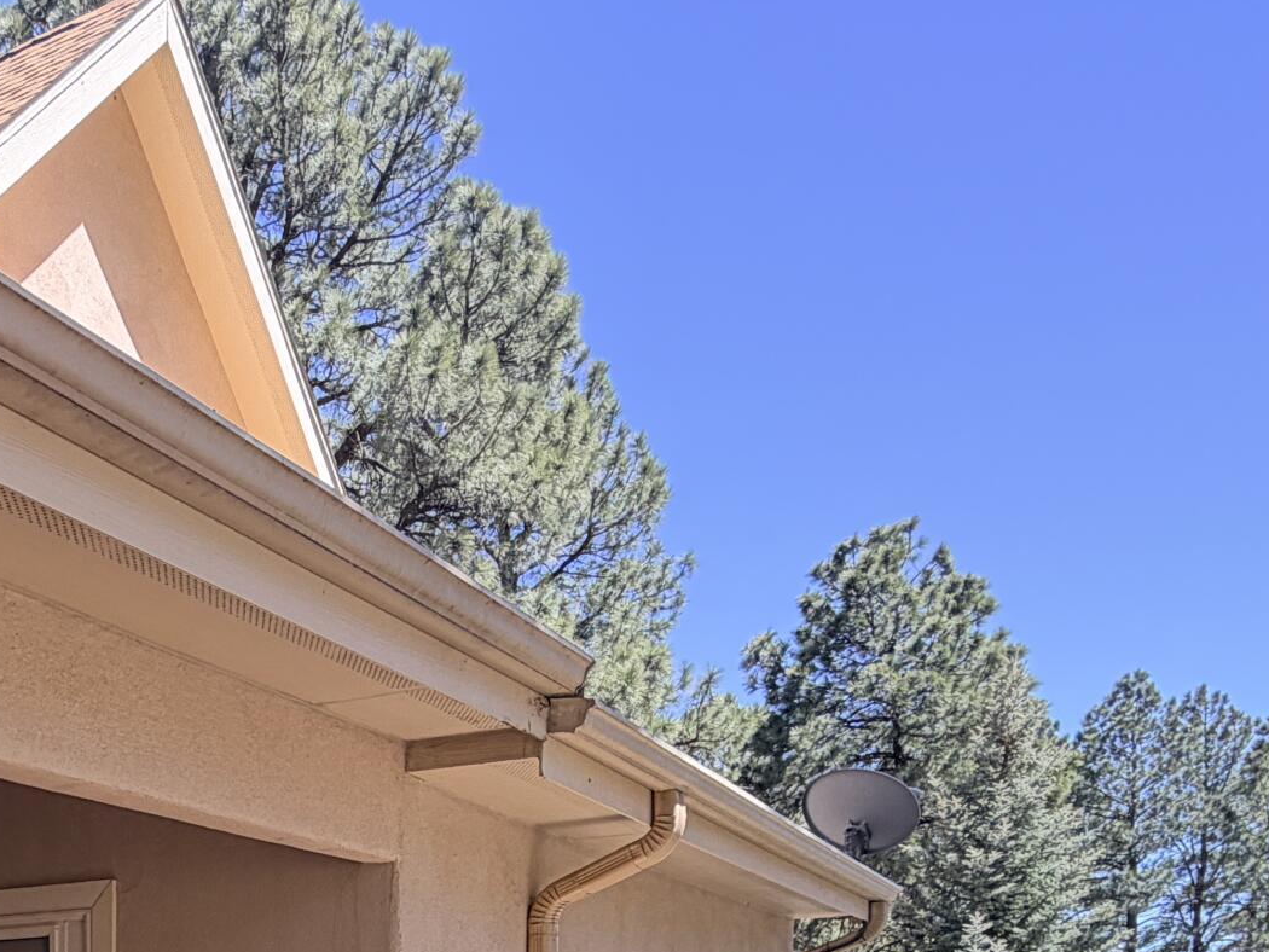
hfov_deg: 43.0
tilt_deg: -6.3
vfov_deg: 29.4
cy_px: 1218
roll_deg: +0.2
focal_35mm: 40
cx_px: 134
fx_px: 1467
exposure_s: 1/285
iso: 50
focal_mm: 2.22
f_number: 2.2
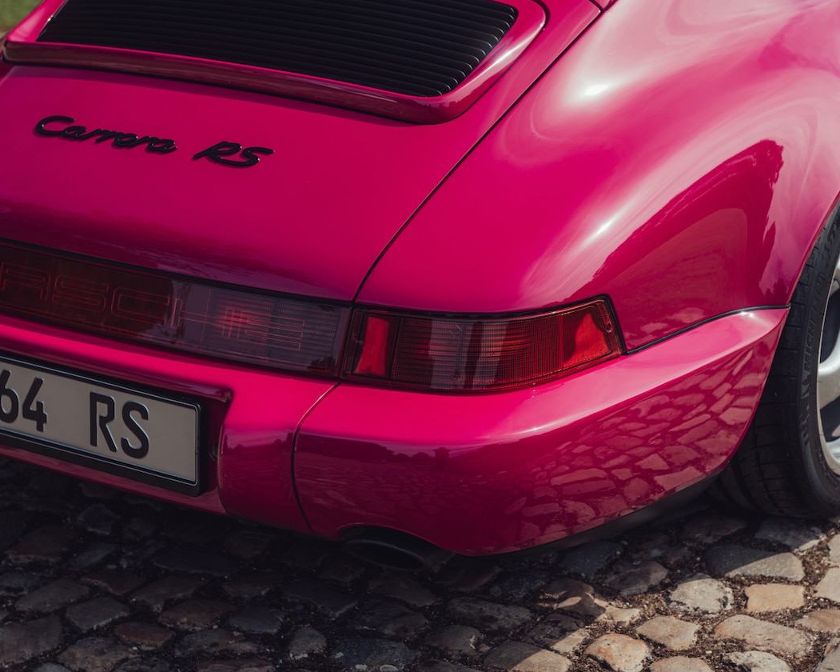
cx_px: 456
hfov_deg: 23.8
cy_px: 332
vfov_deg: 19.2
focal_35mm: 80
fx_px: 1988
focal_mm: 70
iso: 100
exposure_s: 1/200
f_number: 5.6
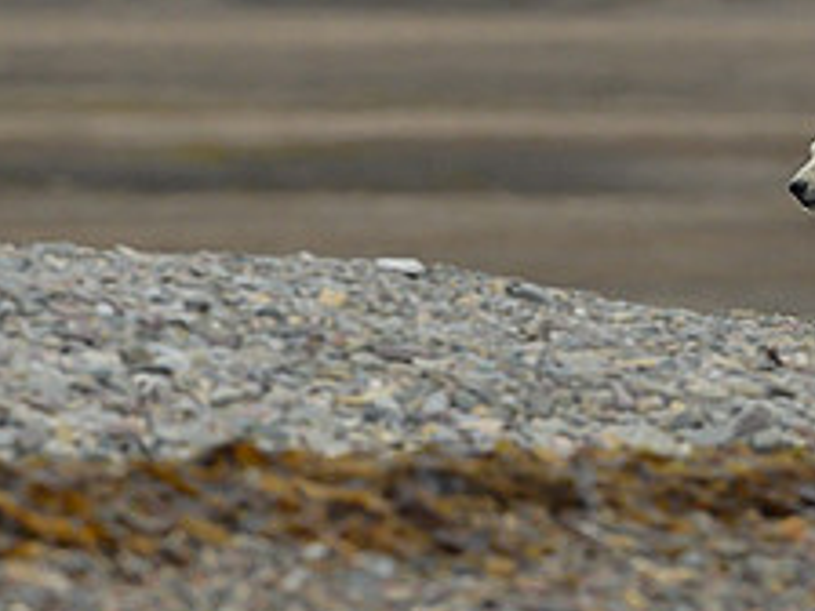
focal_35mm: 1495
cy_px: 99
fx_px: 35198
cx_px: 1224
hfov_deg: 1.3
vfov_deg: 1.0
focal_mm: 500
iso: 1600
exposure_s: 1/2000
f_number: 7.1
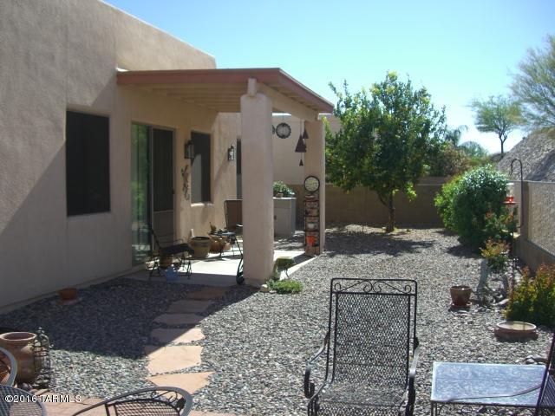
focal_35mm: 38
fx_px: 609
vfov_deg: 37.7
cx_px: 278
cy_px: 208
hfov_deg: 49.0
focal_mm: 7.9
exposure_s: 1/250
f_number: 5.6
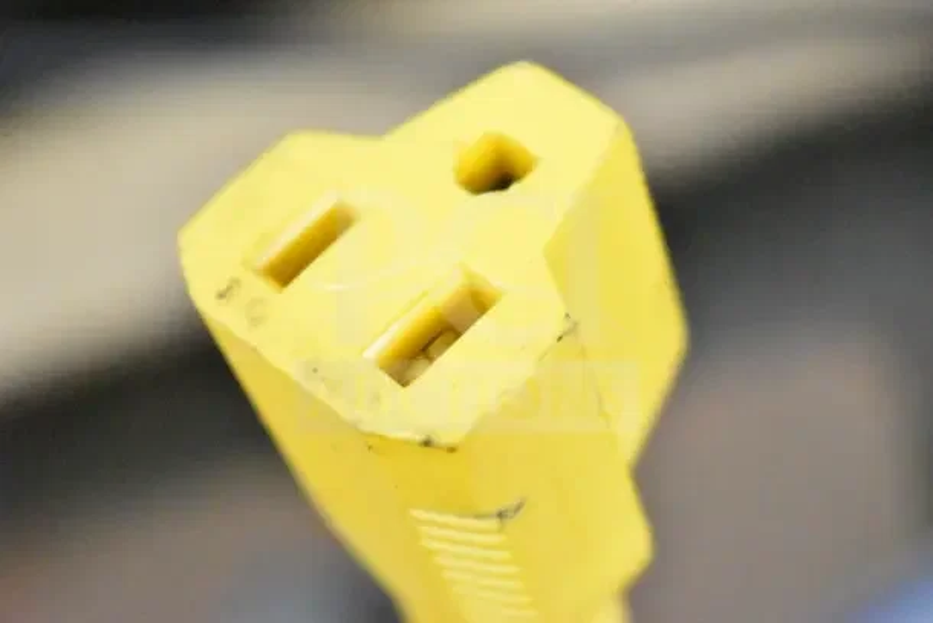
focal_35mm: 82
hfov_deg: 24.6
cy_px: 312
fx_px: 2138
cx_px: 466
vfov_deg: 16.6
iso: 25600
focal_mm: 55
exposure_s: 1/60
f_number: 5.6
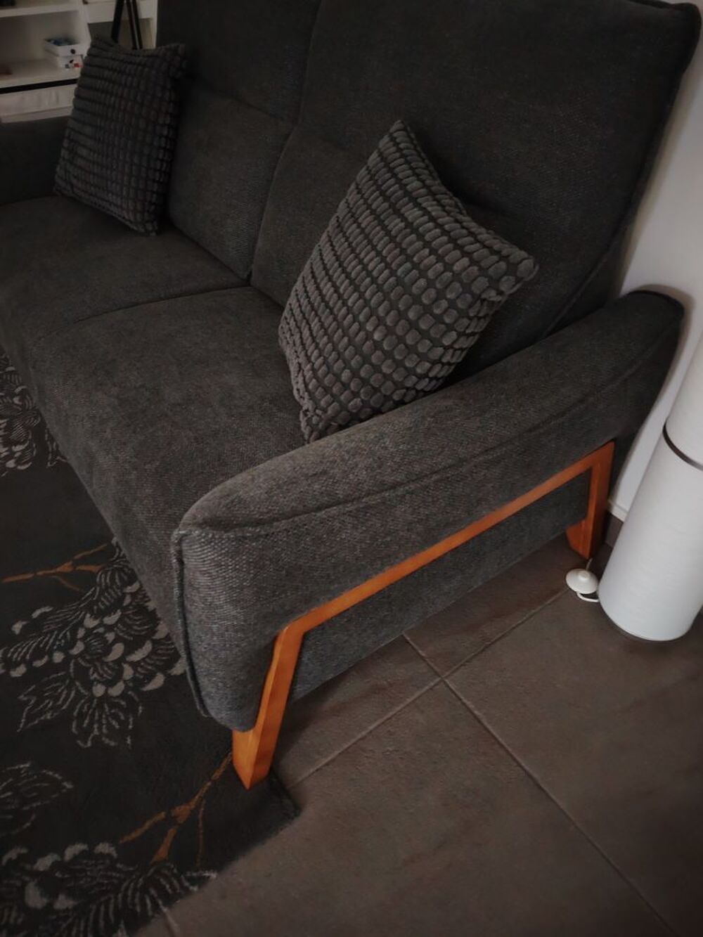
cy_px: 468
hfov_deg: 56.8
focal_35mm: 24
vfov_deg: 71.6
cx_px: 352
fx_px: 650
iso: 2728
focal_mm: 5.25
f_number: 1.75
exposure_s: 1/25
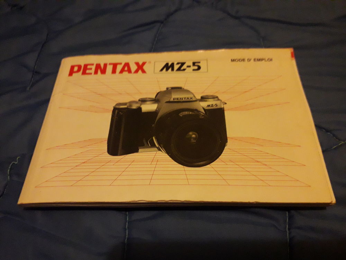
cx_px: 173
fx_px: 270
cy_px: 130
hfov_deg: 65.3
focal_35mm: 27
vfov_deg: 51.4
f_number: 1.9
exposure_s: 1/20
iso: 400
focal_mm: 3.6
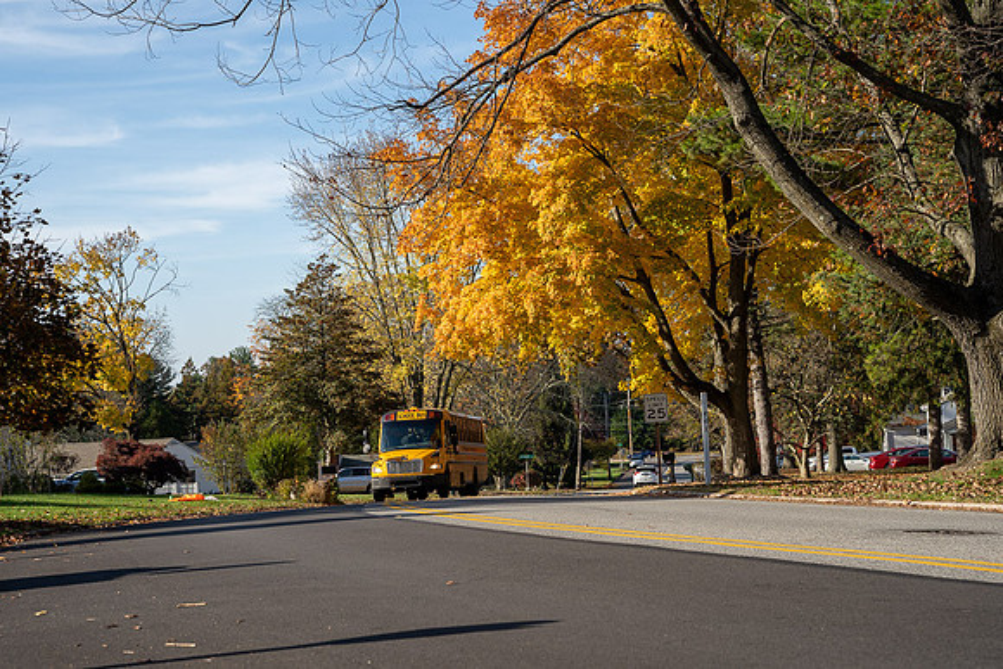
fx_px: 1811
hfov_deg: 31.0
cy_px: 334
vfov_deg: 20.9
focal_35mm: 65
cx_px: 502
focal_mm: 65
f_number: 5
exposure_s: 1/640
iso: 125
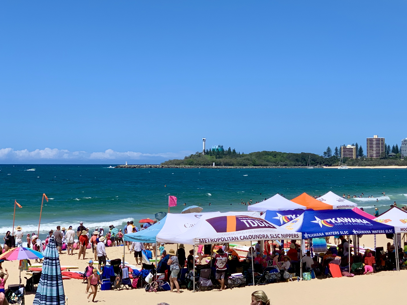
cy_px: 180
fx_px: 858
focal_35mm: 73
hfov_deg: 26.5
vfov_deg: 20.1
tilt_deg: -0.4
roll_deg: -1.0
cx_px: 274
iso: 16
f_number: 2.4
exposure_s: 1/2283
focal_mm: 6
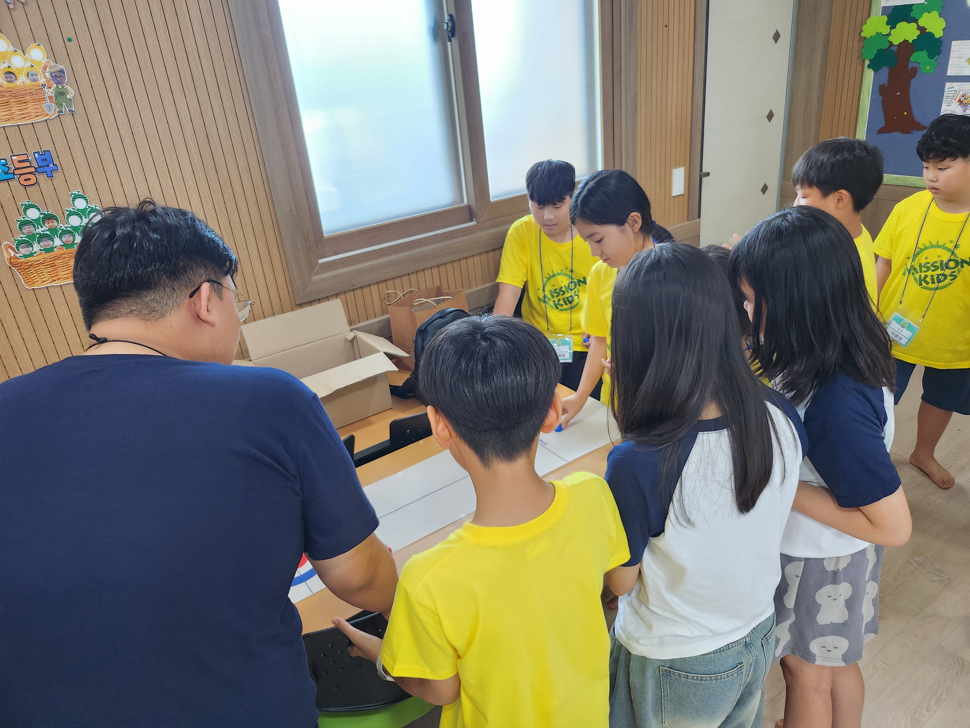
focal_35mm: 24
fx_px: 673
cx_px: 485
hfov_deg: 71.6
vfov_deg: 56.8
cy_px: 364
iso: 320
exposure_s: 1/120
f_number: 1.8
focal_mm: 5
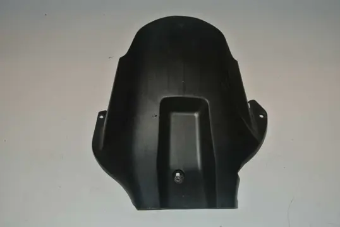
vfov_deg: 32.0
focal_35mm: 42
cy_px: 114
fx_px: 397
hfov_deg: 46.4
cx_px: 170
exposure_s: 1/60
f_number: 4.2
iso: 200
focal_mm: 15.7
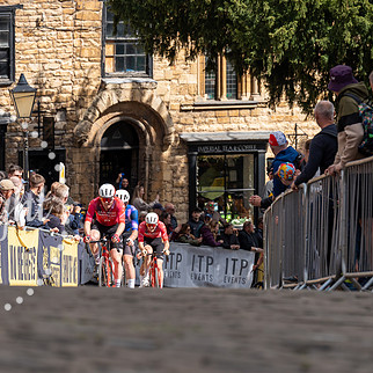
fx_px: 3023
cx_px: 141
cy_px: 150
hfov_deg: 7.1
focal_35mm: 248
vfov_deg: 7.1
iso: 250
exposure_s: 1/1000
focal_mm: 162
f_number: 5
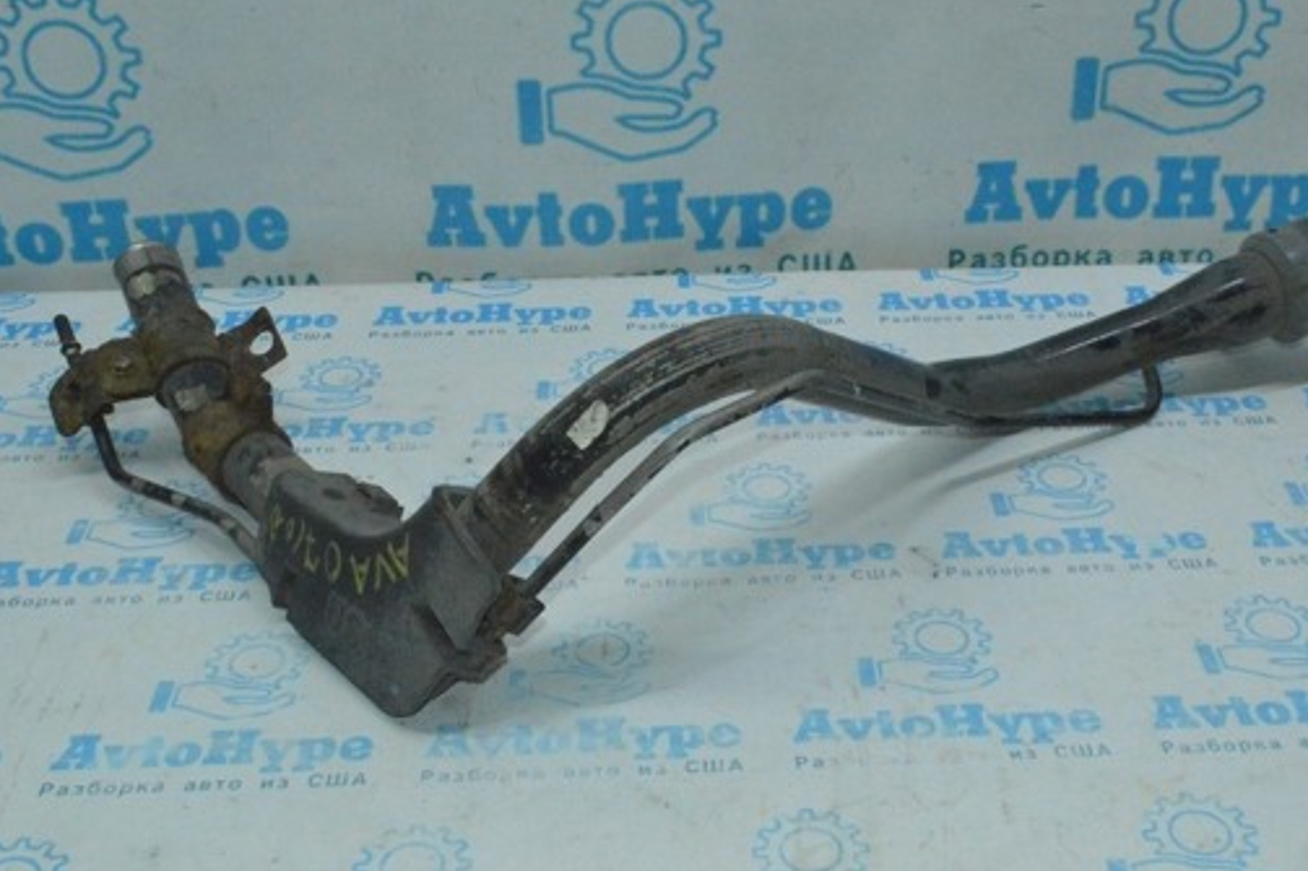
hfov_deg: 41.4
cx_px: 705
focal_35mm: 48
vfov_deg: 28.2
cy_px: 363
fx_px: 1730
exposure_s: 1/200
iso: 6400
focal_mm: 25
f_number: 16
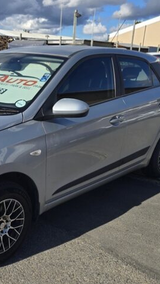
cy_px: 164
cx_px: 11
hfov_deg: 27.2
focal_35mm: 42
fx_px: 317
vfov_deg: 48.2
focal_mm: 6.3
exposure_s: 1/788
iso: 12
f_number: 1.7
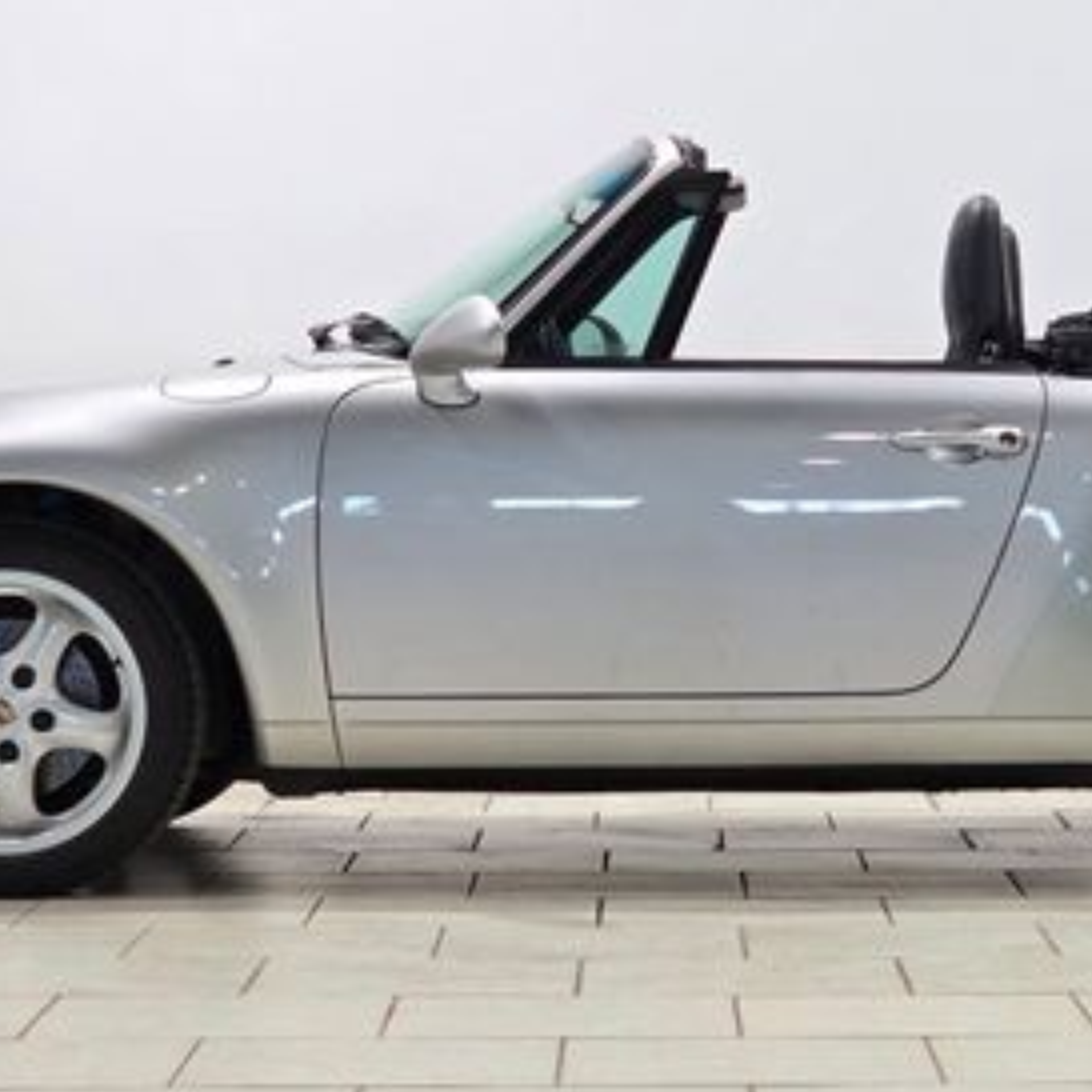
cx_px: 744
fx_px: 5104
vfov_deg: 12.2
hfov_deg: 12.2
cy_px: 492
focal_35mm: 143
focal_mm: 7.9
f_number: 2.4
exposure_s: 1/120
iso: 160
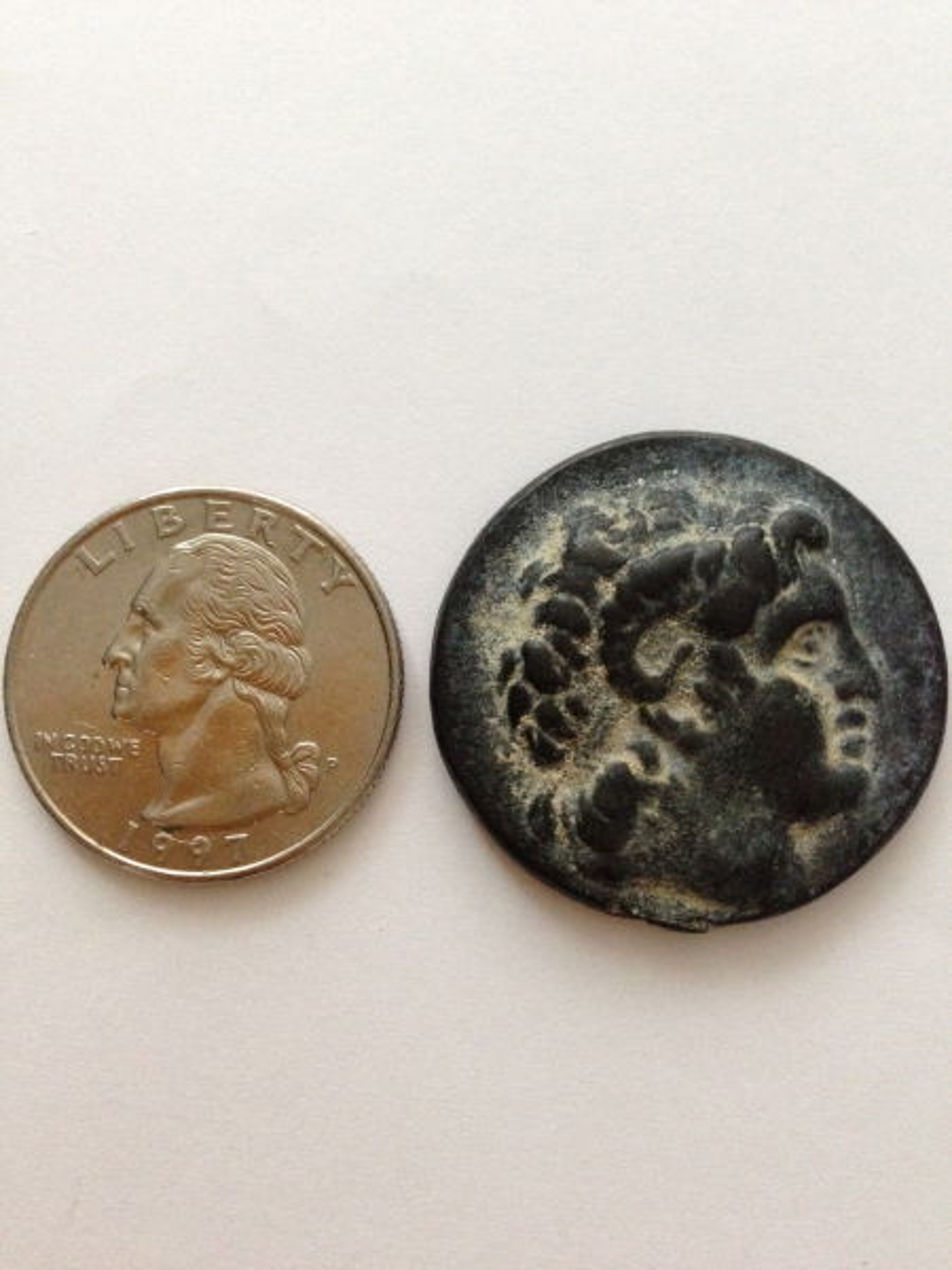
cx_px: 476
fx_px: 1210
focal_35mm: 33
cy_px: 635
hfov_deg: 42.9
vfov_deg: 55.4
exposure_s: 1/20
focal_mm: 4.12
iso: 400
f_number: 2.4
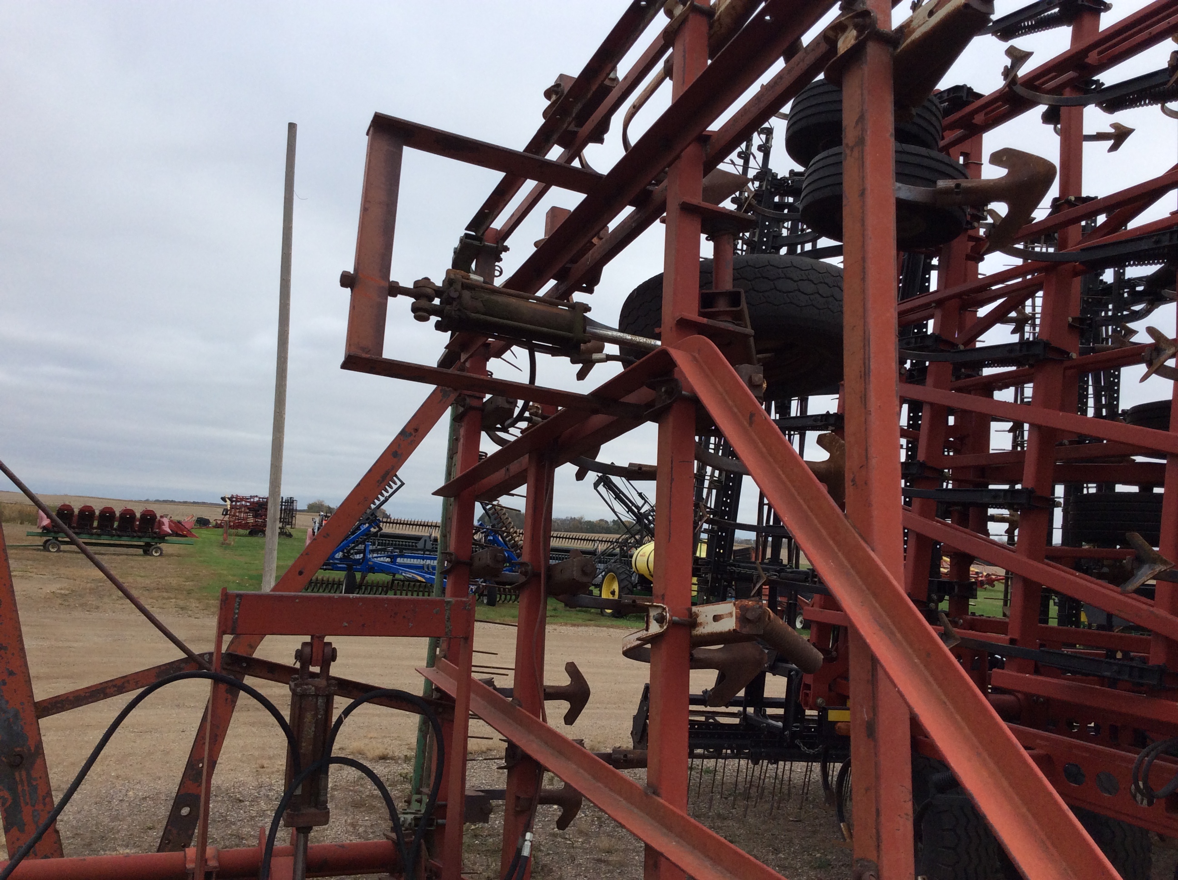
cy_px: 440
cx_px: 589
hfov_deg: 56.9
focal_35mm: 32
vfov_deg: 44.1
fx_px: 1087
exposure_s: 1/773
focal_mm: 3.3
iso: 32
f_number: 2.4
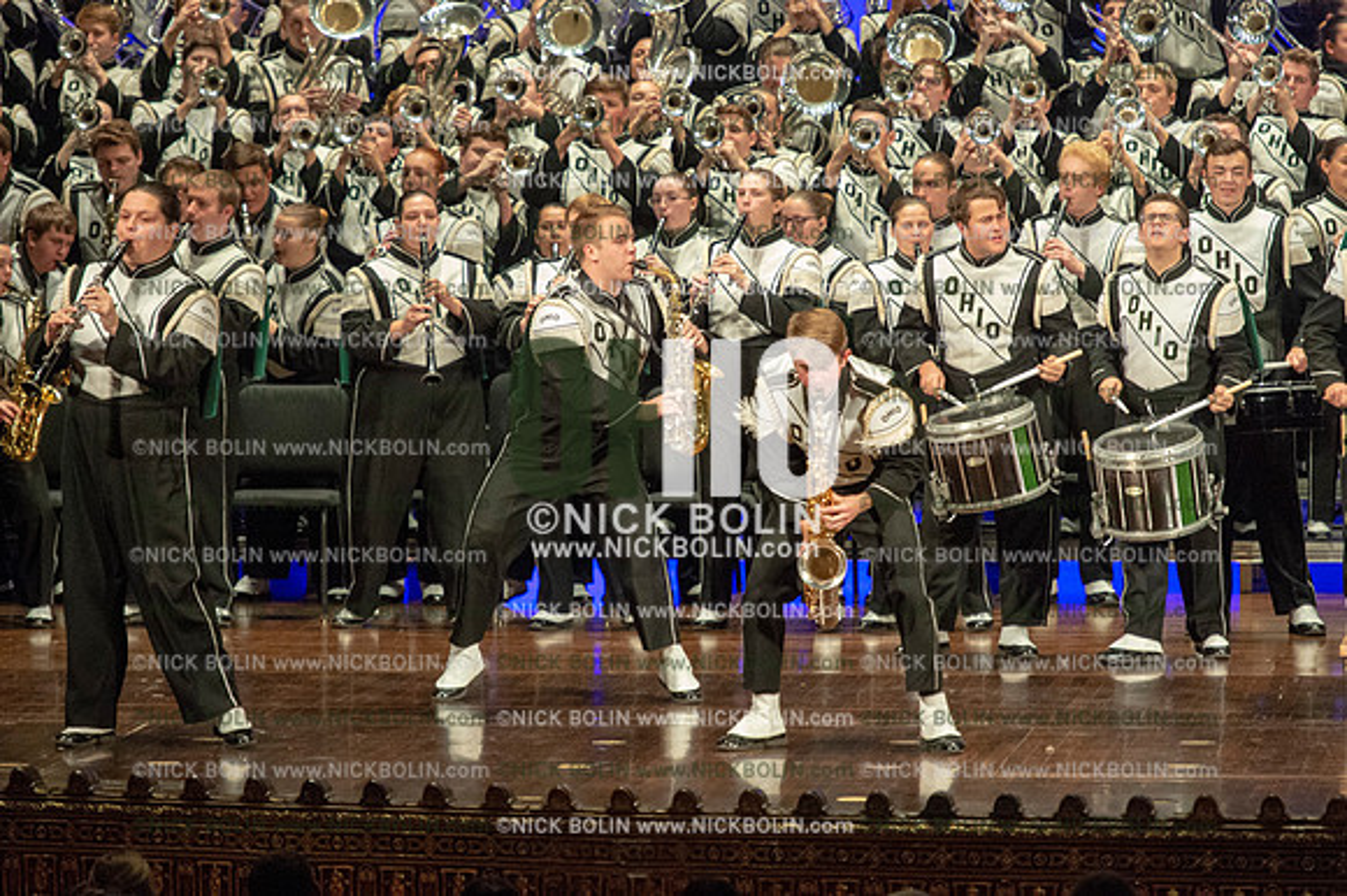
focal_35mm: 240
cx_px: 674
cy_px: 448
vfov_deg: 5.7
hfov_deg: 8.6
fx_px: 8975
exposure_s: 1/320
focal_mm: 240
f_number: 5.6
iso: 8000
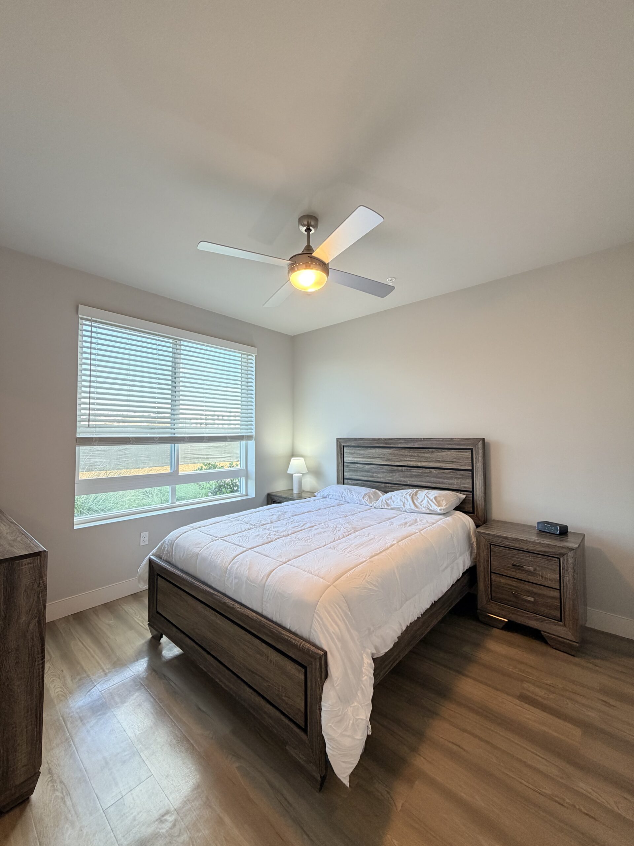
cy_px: 423
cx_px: 317
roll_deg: +0.3
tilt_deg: +2.9
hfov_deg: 85.7
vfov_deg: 102.1
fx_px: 342
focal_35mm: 14
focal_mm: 2.22
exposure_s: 1/60
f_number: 2.2
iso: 200
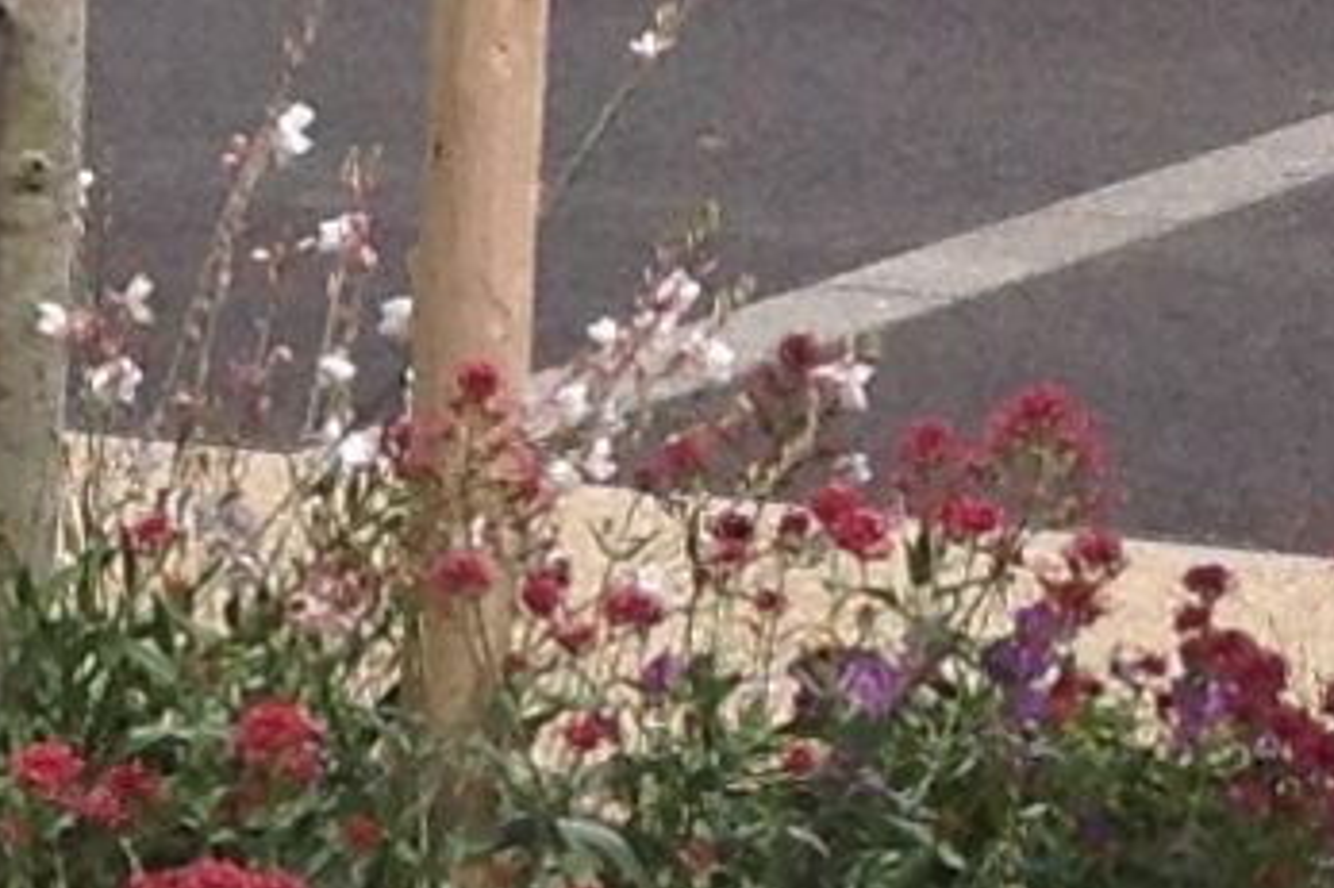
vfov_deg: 5.0
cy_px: 2010
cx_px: -842
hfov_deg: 7.5
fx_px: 9926
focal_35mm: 268
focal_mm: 4.28
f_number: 2.4
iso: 50
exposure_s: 1/3788
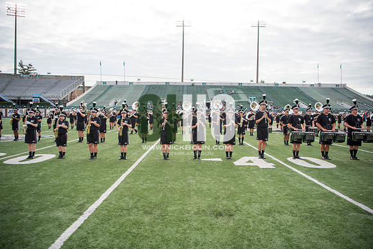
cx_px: 186
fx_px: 249
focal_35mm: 24
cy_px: 124
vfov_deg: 53.2
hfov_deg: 73.7
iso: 400
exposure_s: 1/2000
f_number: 2.8
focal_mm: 24
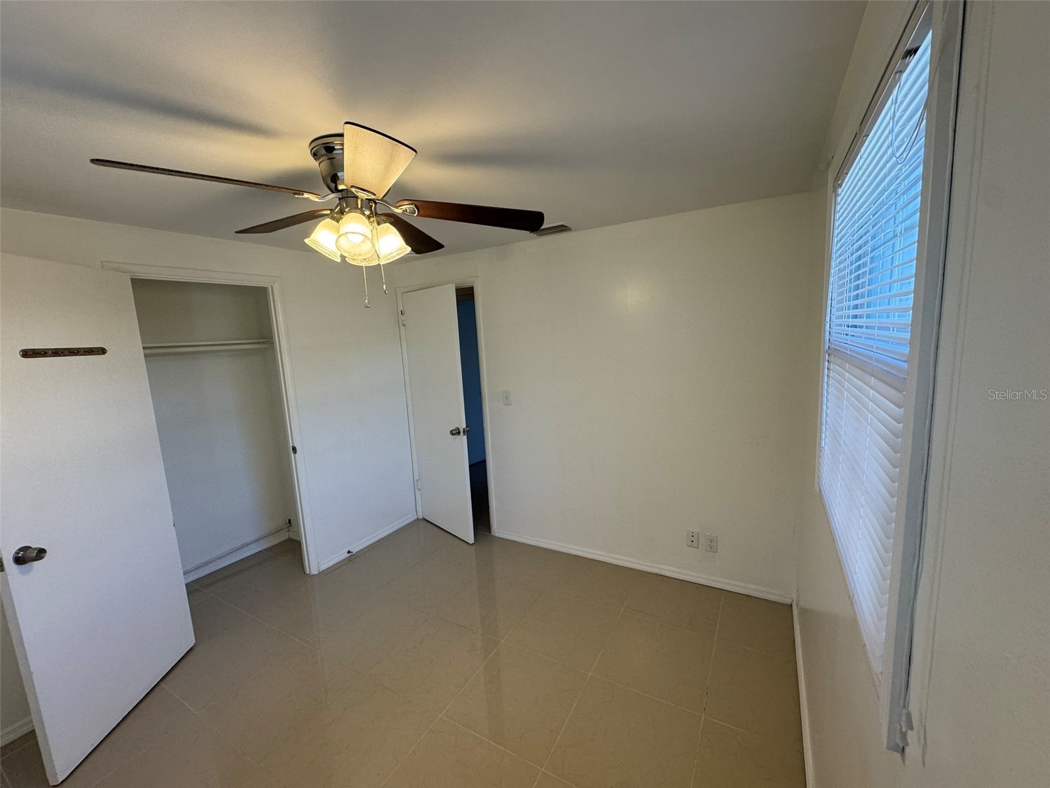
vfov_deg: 85.7
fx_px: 425
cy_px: 394
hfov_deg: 102.1
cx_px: 525
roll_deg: +3.2
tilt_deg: -7.8
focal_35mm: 14
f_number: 2.2
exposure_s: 1/120
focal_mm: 2.22
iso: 160
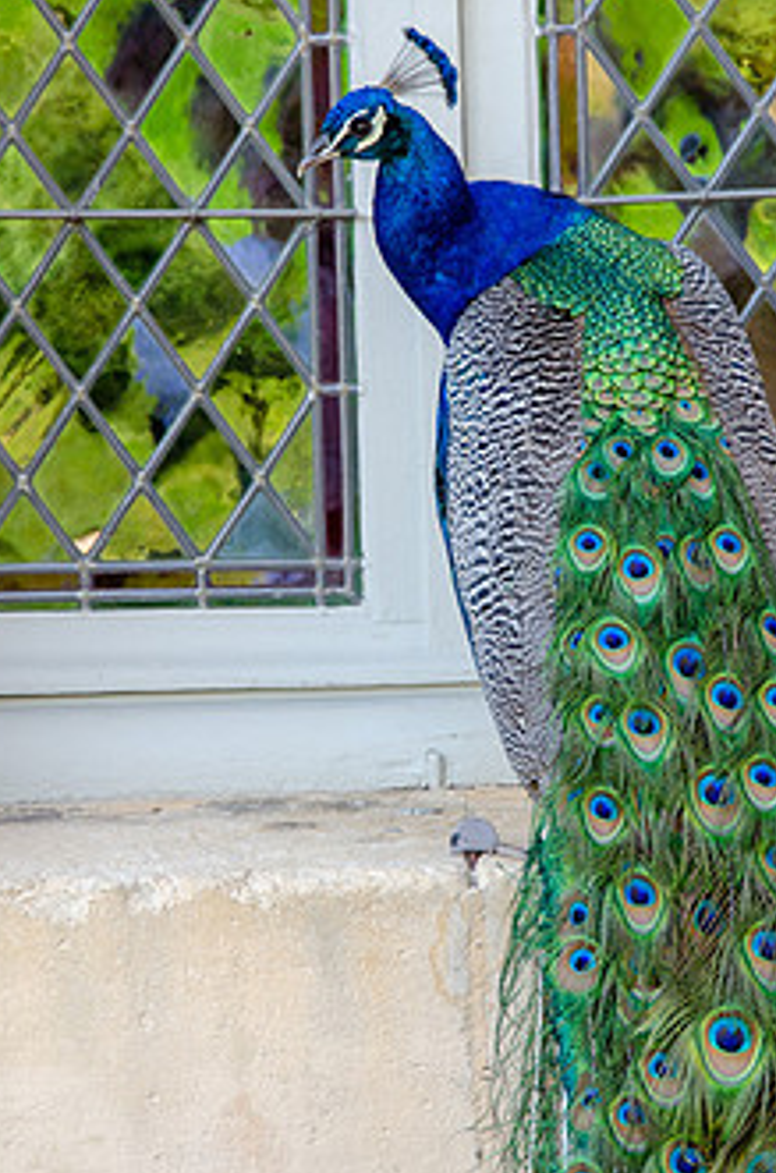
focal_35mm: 214
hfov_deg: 6.4
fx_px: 6955
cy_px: 496
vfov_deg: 9.6
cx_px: 475
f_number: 5
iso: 800
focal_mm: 105
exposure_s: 1/400
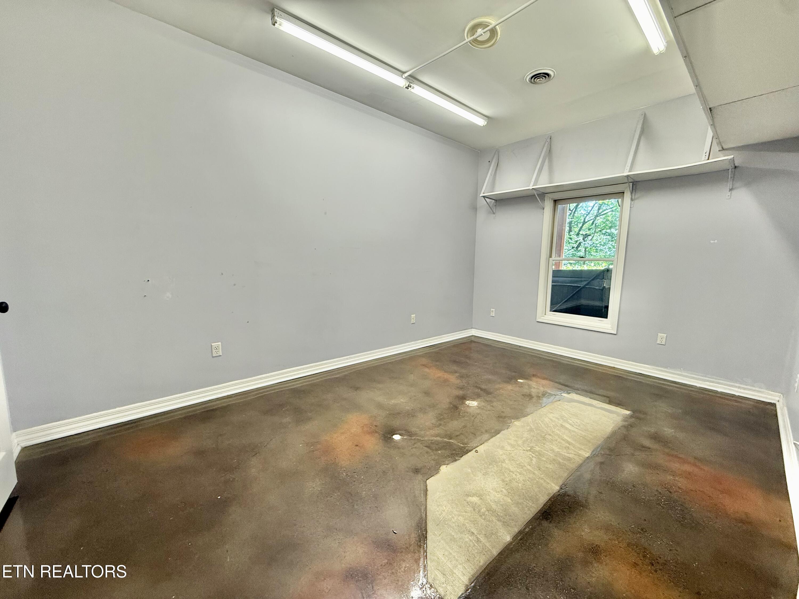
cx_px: 400
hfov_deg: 102.1
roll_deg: -1.5
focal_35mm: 14
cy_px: 300
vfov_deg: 85.7
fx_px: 323
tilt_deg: -6.8
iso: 125
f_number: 2.2
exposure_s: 1/120
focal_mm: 2.22
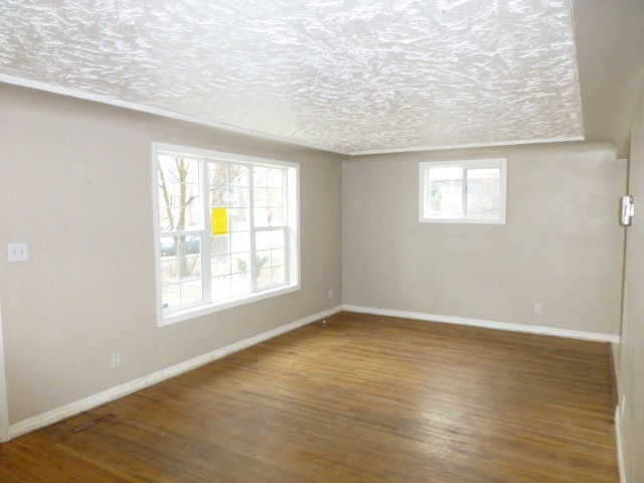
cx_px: 322
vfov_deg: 56.8
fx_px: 446
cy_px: 242
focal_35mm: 24
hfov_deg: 71.6
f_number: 3.3
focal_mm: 4.3
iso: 640
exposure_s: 1/60
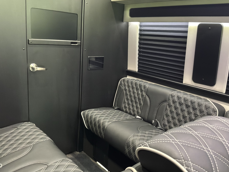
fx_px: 198
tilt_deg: -13.9
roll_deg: -2.6
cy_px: 89
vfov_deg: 46.8
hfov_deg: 60.0
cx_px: 113
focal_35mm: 30
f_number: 1.8
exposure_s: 1/30
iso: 500
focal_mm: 3
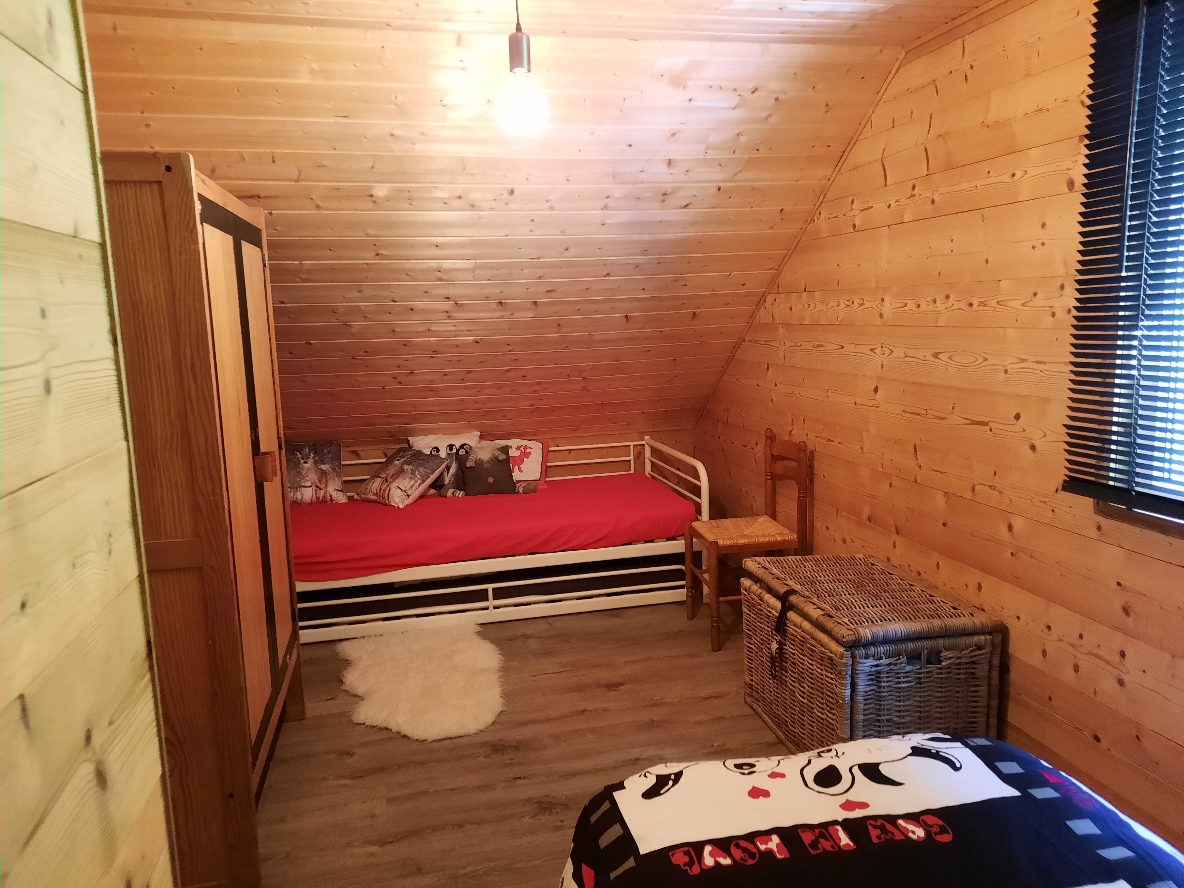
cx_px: 592
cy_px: 444
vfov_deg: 54.9
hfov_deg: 69.4
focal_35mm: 25
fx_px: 855
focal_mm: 4.6
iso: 500
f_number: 2
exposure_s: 1/25
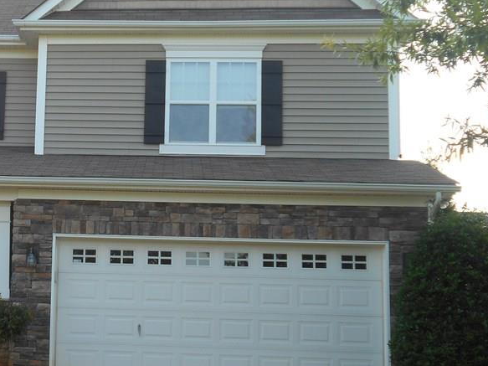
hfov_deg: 28.8
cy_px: 186
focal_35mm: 65
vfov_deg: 22.6
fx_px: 916
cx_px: 65
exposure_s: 1/160
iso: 80
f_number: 3.9
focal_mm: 6.7
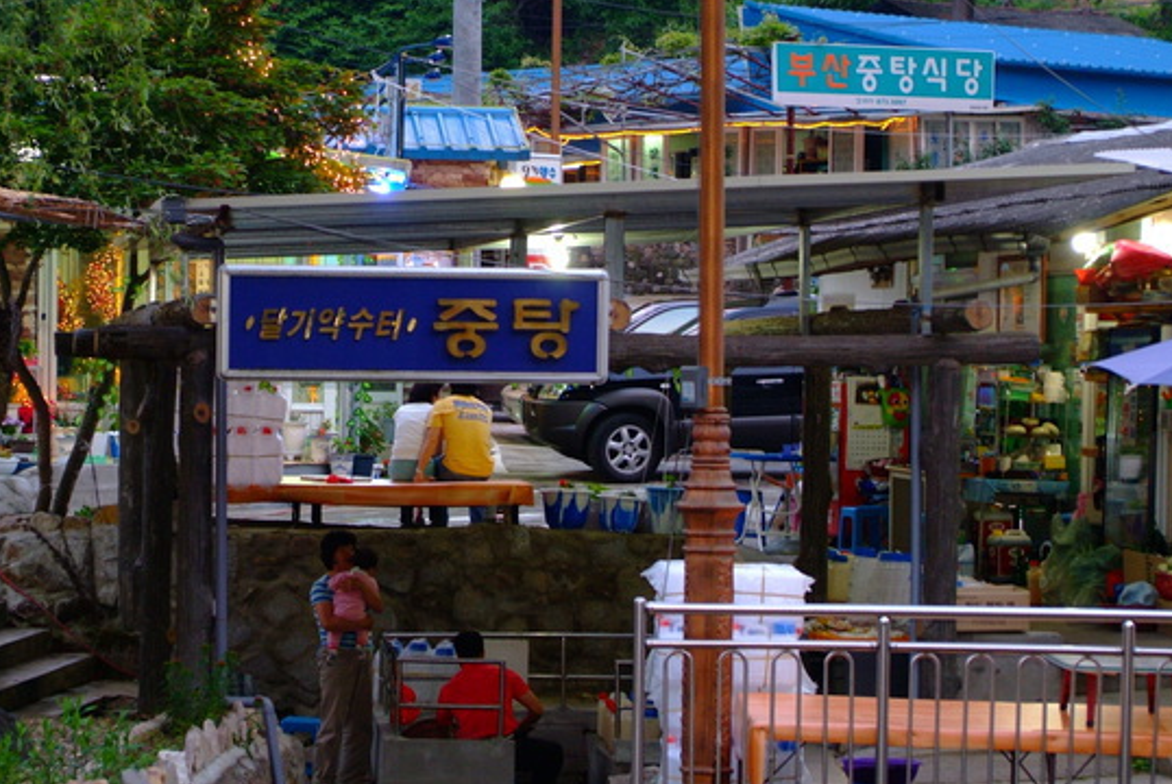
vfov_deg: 12.2
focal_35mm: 113
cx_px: 498
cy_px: 457
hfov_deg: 18.1
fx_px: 3683
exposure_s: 1/20
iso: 800
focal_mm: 58
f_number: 4.8
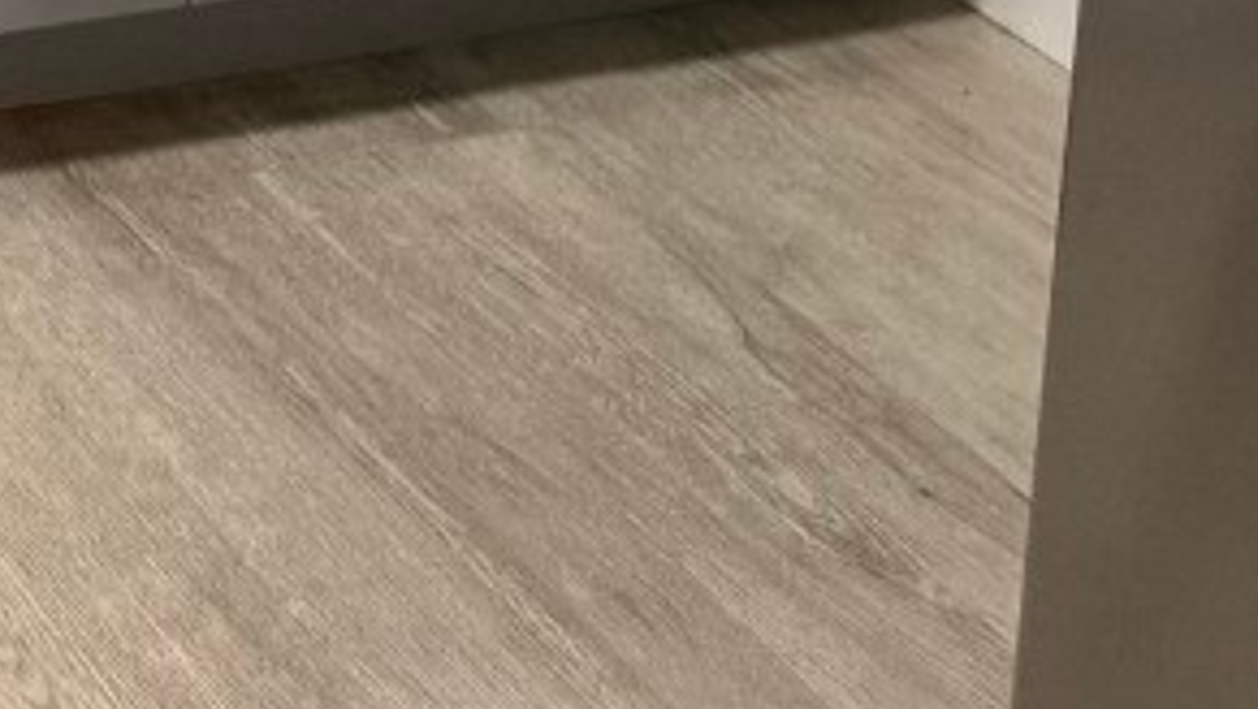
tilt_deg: -10.3
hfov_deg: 15.7
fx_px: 3838
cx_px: -1068
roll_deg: -0.7
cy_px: -1332
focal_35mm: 115
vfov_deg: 8.9
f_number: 1.78
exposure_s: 1/60
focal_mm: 6.76
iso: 200
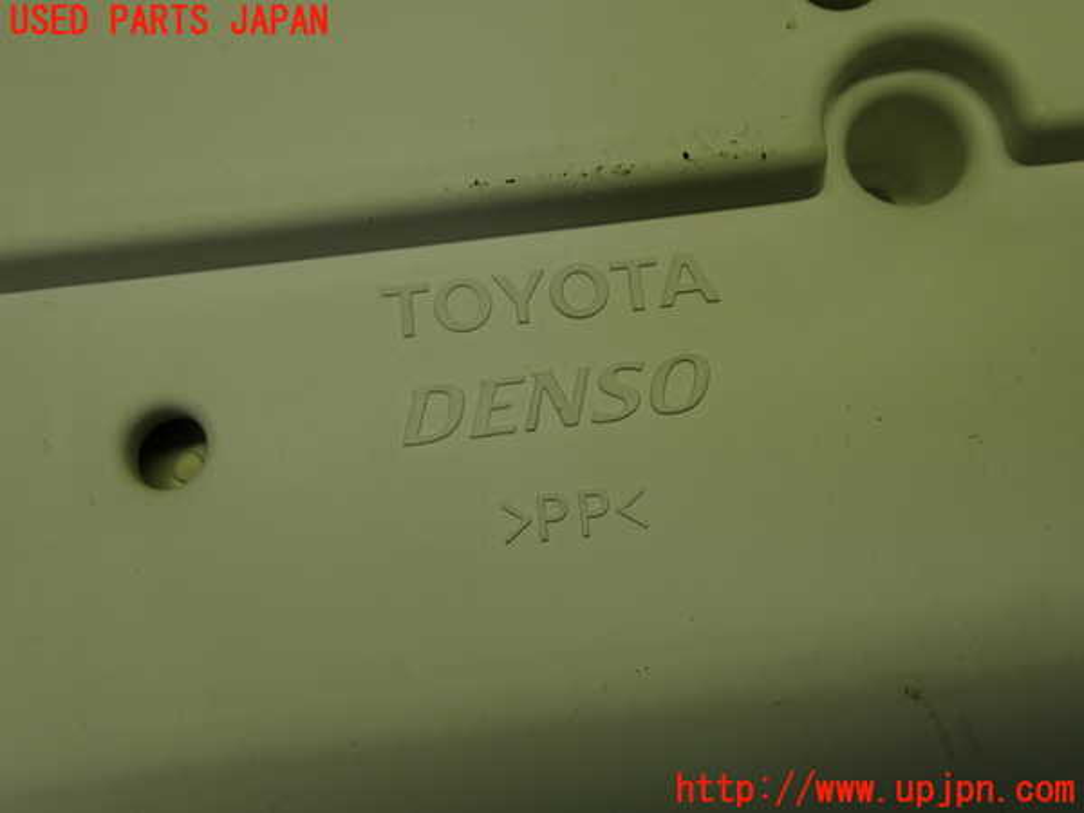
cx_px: 542
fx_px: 1127
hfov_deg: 51.4
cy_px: 406
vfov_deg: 39.7
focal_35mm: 36
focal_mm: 6.37
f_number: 3.5
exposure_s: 1/80
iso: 100
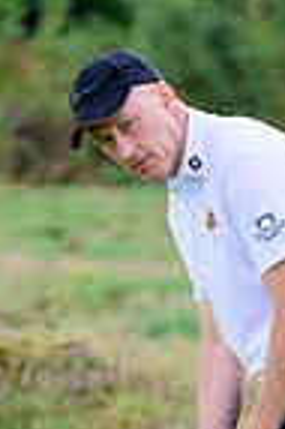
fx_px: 13117
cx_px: 327
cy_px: 672
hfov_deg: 1.2
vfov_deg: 1.9
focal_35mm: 1102
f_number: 5.3
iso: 800
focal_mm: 350
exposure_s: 1/1250
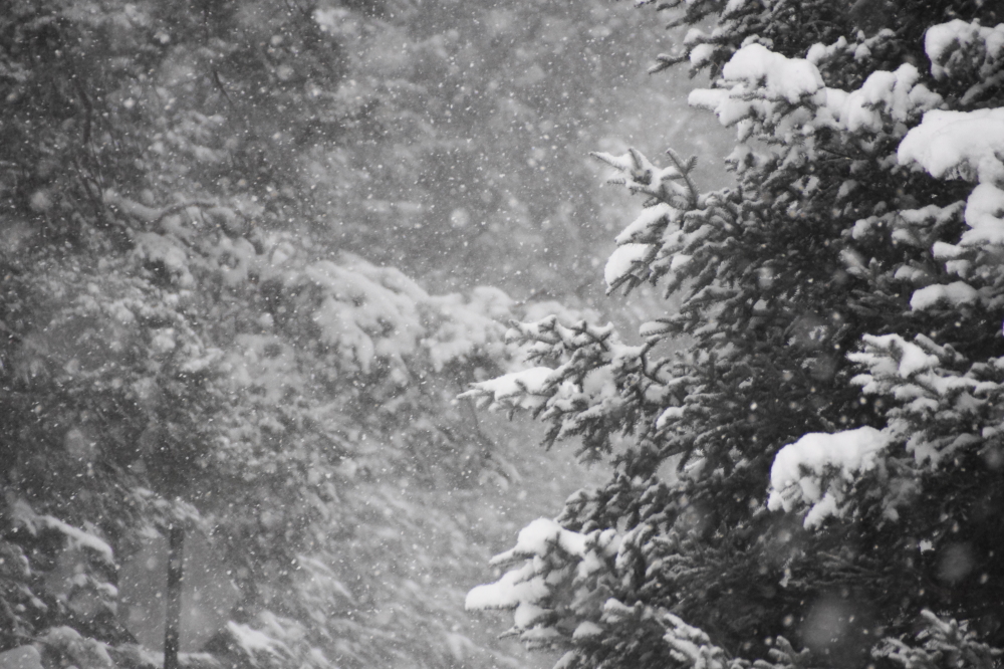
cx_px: 502
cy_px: 334
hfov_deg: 5.5
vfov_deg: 3.7
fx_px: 10454
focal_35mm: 375
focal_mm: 250
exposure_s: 1/400
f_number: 6.3
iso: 800
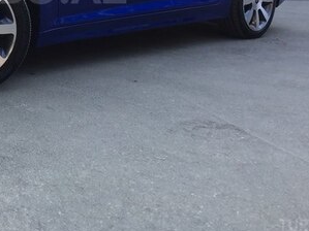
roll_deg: -2.1
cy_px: -12
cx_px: 21
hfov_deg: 28.9
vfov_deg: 21.9
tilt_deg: -5.5
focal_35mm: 64
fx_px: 571
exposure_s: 1/105
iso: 32
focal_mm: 4.15
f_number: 2.2
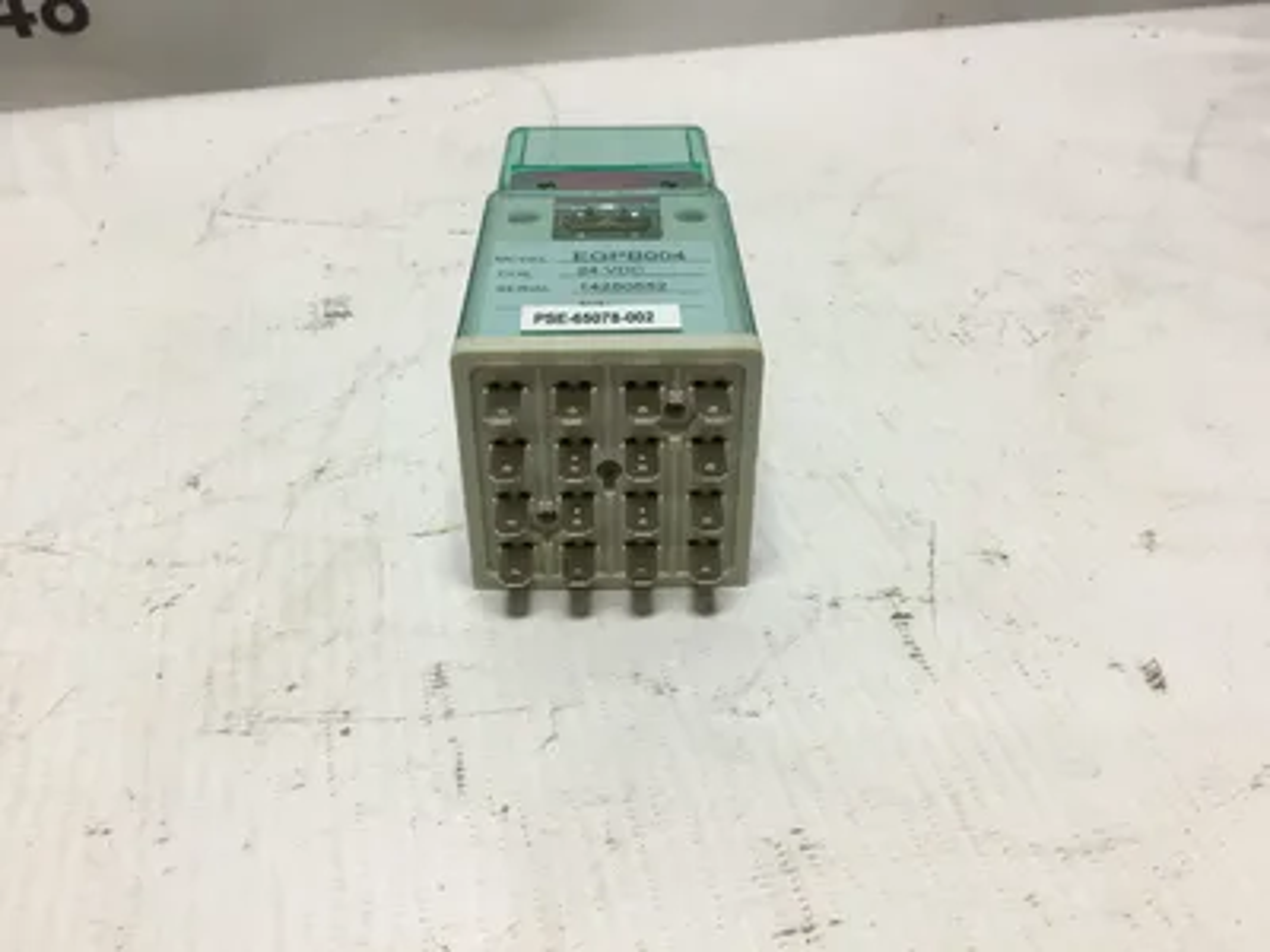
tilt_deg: -36.3
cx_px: 635
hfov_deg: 58.4
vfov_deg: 45.4
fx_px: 1137
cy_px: 476
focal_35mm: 31
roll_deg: +0.8
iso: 25
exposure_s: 1/202
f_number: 2.4
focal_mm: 3.3
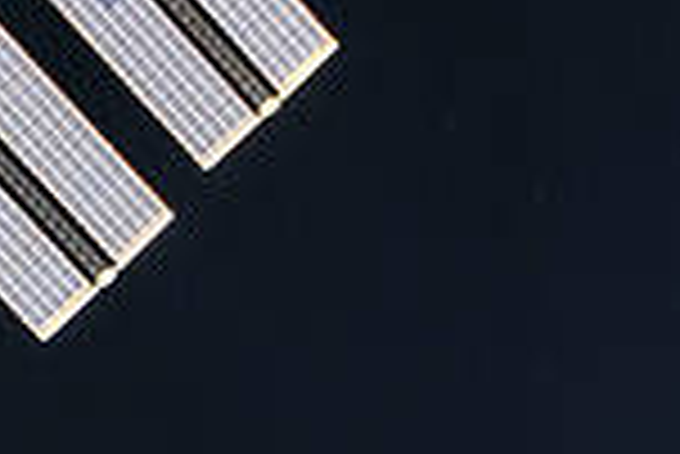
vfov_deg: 4.7
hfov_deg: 6.9
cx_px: -516
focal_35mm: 290
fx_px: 5483
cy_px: 611
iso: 200
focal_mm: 42
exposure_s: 1/160
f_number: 8
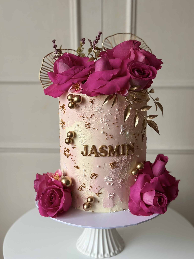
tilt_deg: -14.8
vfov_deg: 39.7
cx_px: 97
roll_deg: +0.2
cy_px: 130
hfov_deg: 30.3
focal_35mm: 48
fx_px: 359
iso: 200
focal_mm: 6.86
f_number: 1.78
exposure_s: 1/60
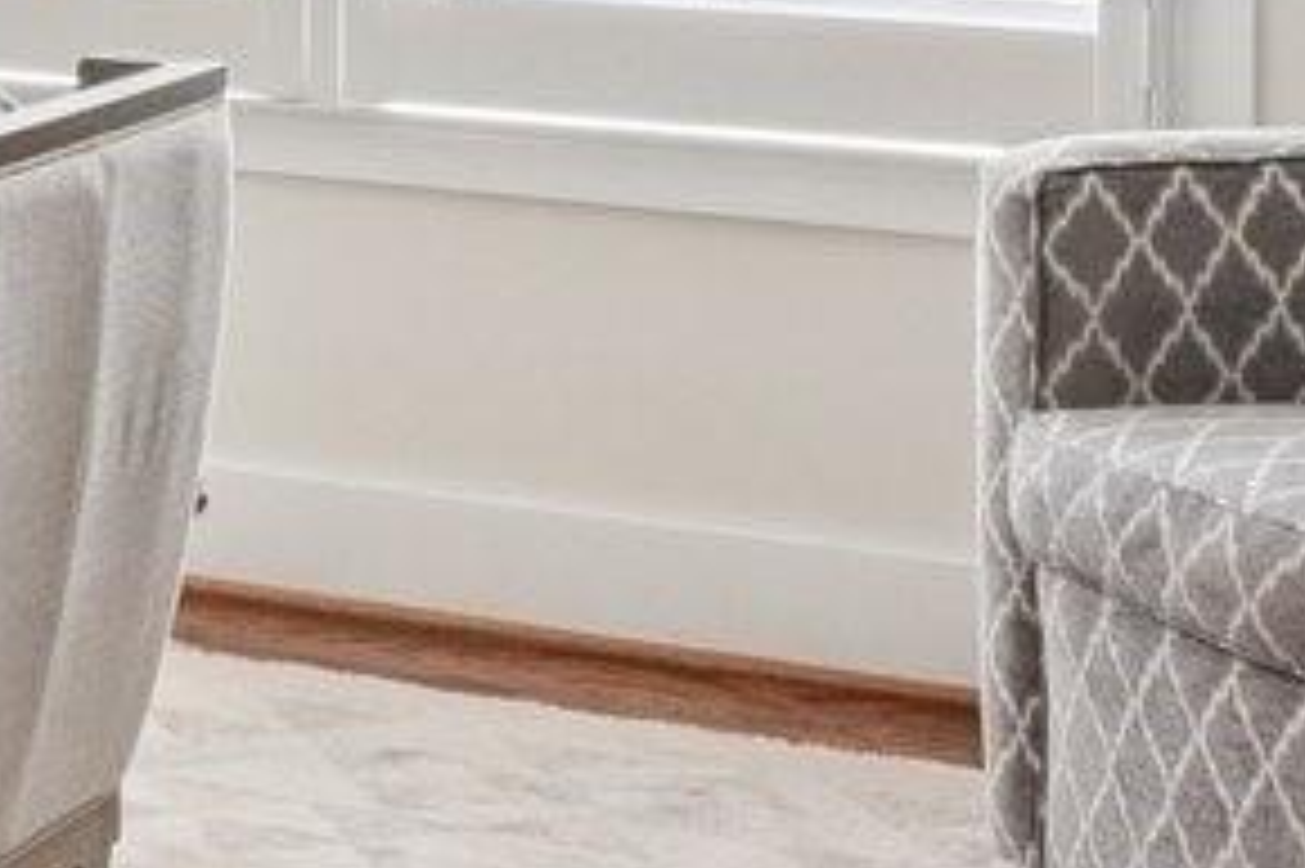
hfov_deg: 17.8
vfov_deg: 12.3
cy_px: -447
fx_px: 3840
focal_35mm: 106
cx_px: -472
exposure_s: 1/30
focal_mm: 10
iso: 250
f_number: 8
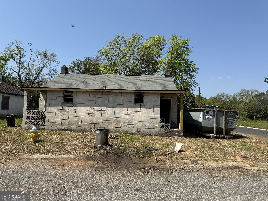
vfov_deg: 56.8
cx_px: 134
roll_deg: -2.2
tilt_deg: +4.2
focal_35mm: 24
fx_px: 186
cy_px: 100
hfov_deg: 71.6
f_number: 1.78
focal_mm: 6.76
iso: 80
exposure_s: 1/4673
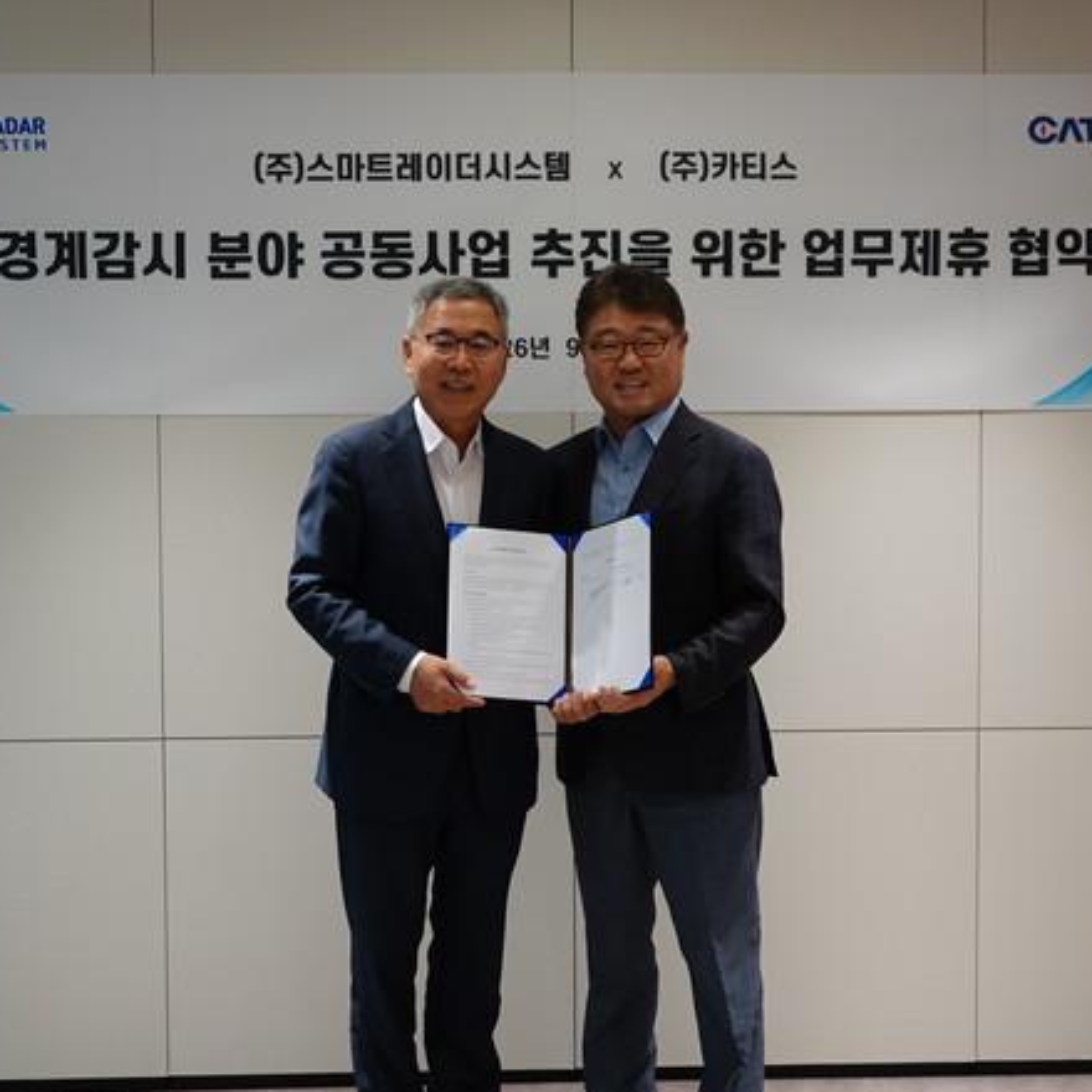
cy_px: 552
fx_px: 2034
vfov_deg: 30.0
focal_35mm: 57
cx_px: 524
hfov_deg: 30.0
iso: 250
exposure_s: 1/50
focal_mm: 16.31
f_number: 3.2
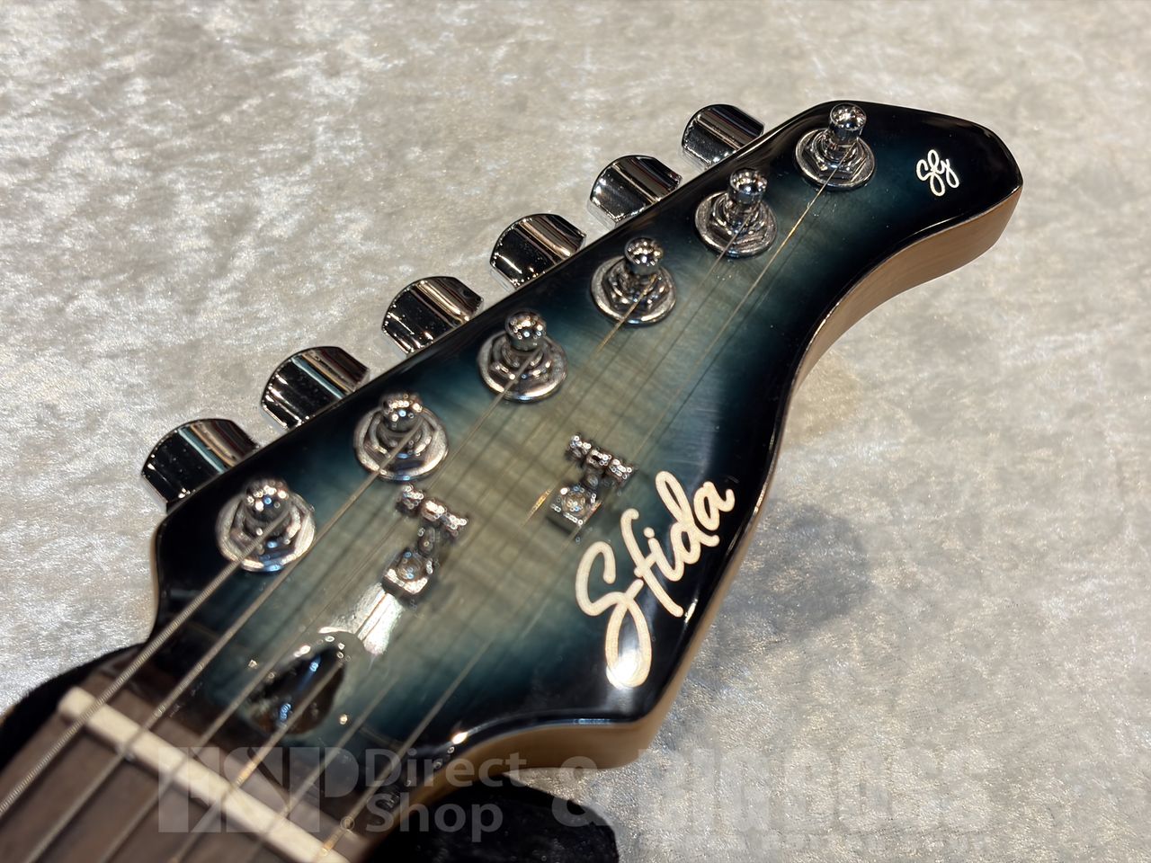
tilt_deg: -51.3
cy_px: 432
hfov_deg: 36.8
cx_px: 576
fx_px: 1729
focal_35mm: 52
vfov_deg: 28.0
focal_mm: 5.96
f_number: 1.6
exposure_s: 1/60
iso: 80
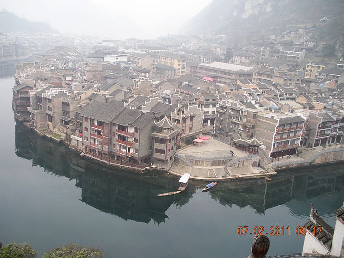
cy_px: 129
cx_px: 172
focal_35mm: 36
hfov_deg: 51.4
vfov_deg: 39.7
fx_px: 358
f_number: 3.5
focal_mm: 6.3
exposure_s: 1/78.6
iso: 64
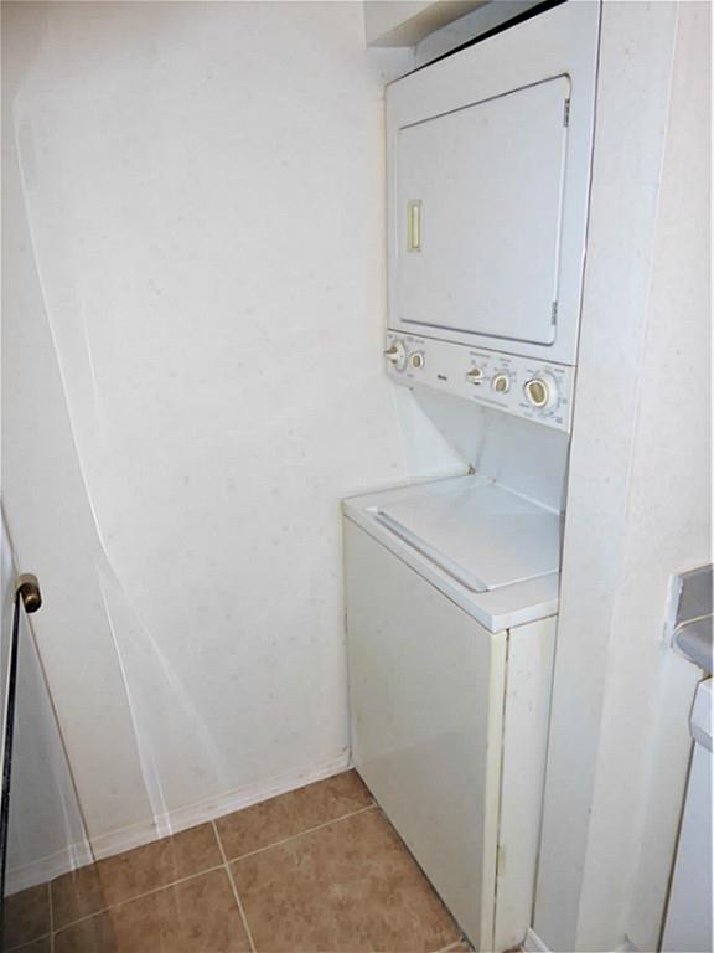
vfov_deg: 69.4
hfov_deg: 54.9
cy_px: 476
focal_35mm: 25
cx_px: 357
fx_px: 688
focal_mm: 4.3
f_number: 3.3
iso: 100
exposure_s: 1/60
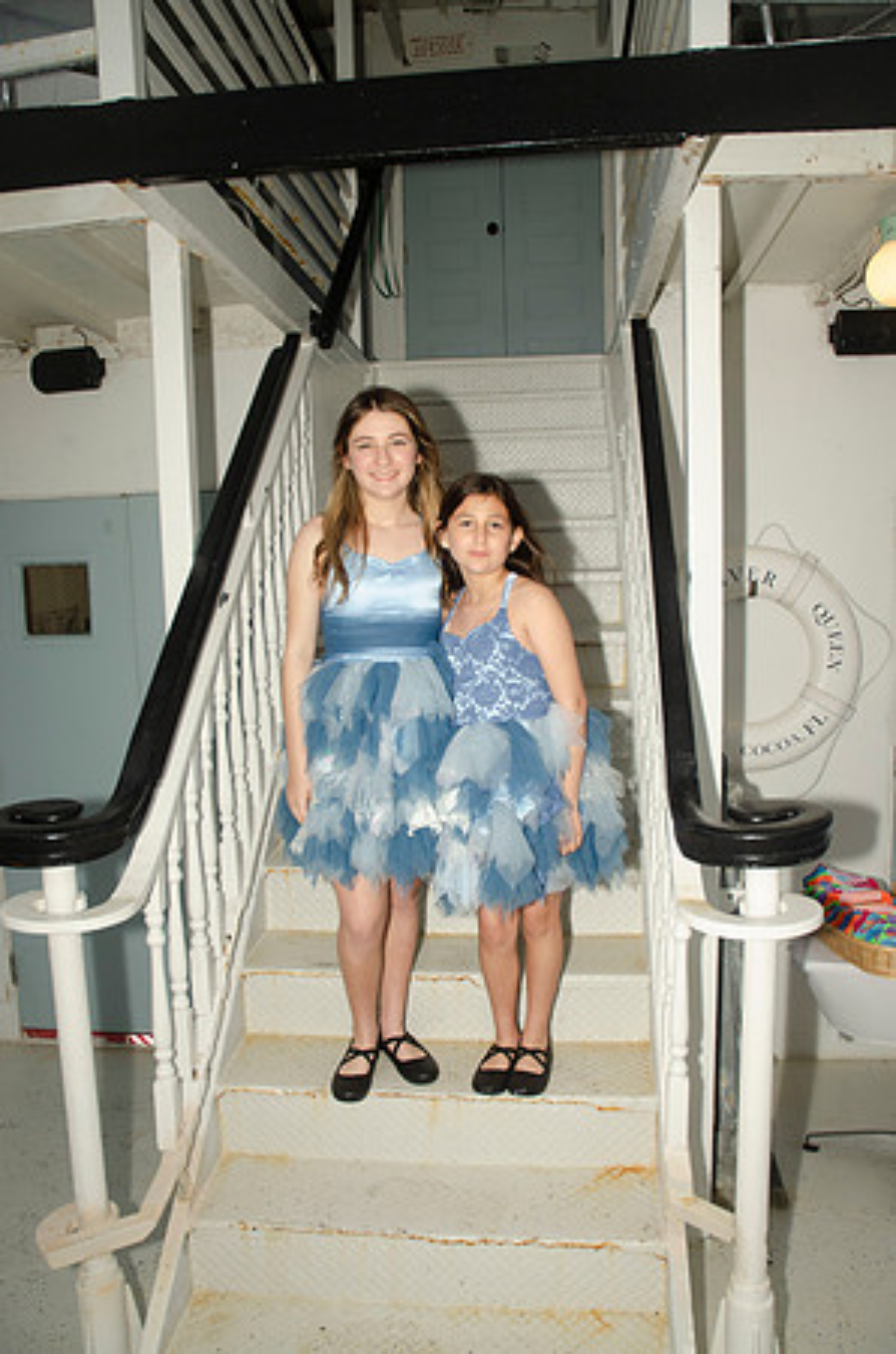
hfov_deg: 47.7
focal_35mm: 27
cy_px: 677
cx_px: 448
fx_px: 1013
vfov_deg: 67.5
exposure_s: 1/250
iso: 400
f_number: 6.3
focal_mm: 18
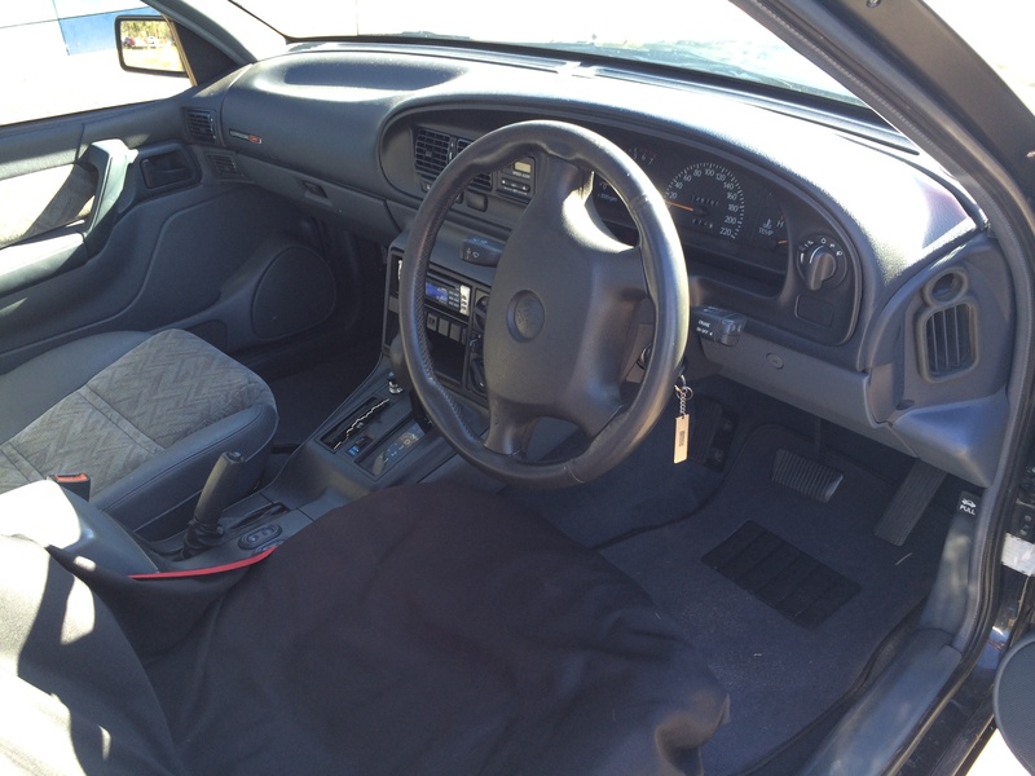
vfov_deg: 46.8
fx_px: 897
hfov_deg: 60.0
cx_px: 518
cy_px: 388
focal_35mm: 30
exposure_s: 1/60
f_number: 2.2
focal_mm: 4.12
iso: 40
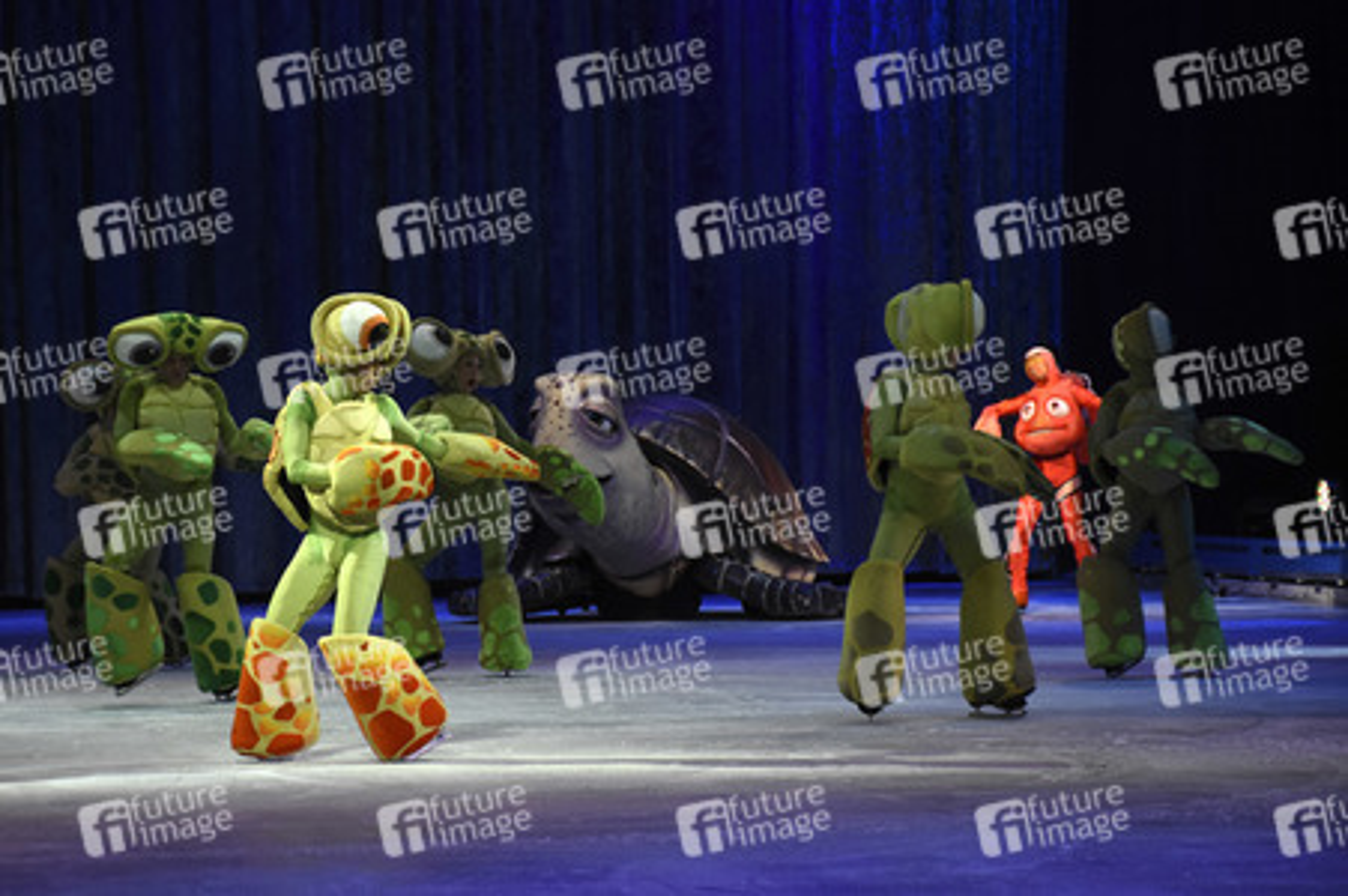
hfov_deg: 16.1
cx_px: 674
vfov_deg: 10.7
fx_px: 4771
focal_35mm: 128
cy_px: 448
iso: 1600
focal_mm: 85
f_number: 5.3
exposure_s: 1/400
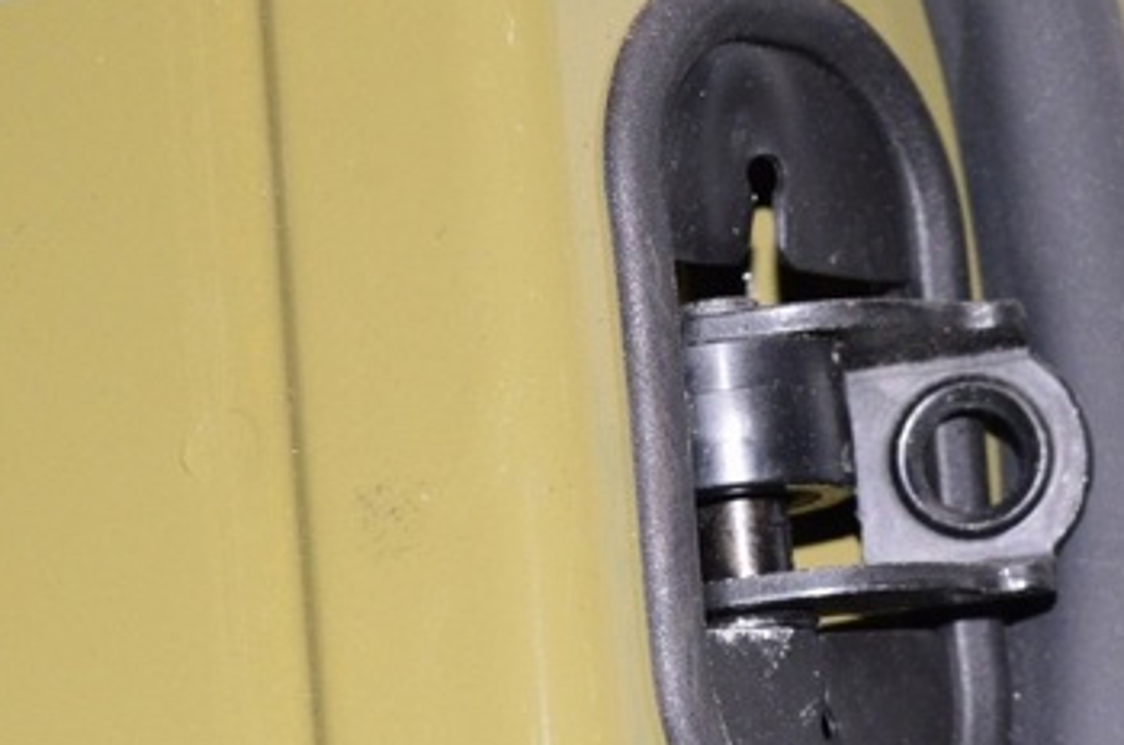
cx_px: 832
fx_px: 4703
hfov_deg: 13.6
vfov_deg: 9.1
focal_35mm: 151
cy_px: 419
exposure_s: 1/100
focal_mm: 55
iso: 1600
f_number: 8
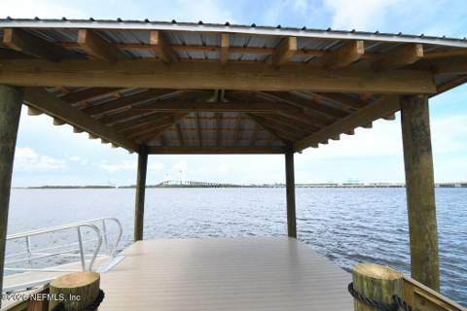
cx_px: 234
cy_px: 156
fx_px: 208
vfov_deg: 73.7
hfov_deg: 96.7
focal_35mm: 16
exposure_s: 1/125
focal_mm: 11
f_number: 8
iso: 125
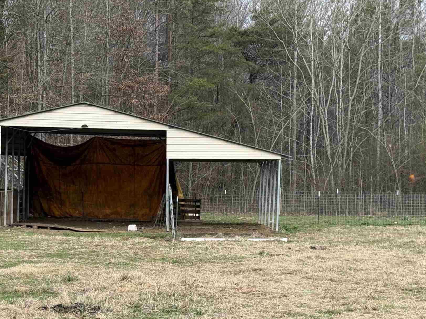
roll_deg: +1.1
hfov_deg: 21.5
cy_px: 279
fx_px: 1120
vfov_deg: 16.1
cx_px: 168
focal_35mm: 91
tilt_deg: -4.9
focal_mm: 6.76
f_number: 1.78
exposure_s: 1/1456
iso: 64
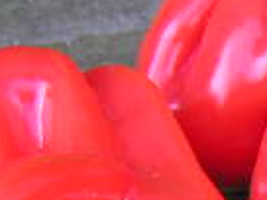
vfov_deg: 8.0
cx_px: 397
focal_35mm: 179
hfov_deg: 10.7
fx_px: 1381
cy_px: 386
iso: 50
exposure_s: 1/50
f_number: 3.2
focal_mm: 5.8
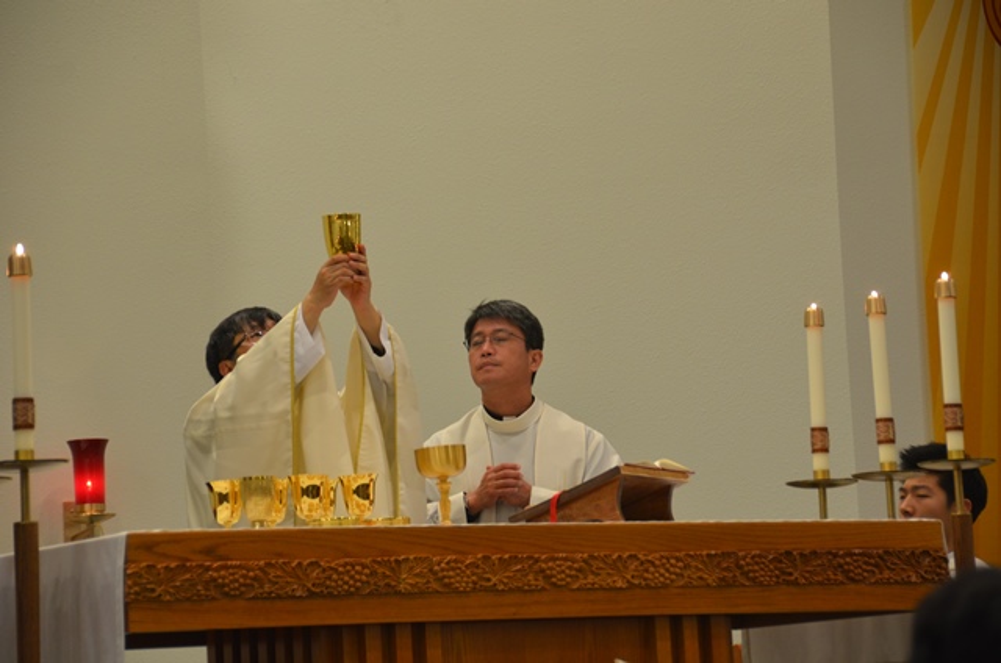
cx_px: 500
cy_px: 332
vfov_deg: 8.7
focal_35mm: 158
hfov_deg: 13.1
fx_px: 4371
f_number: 5.3
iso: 900
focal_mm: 105
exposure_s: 1/30
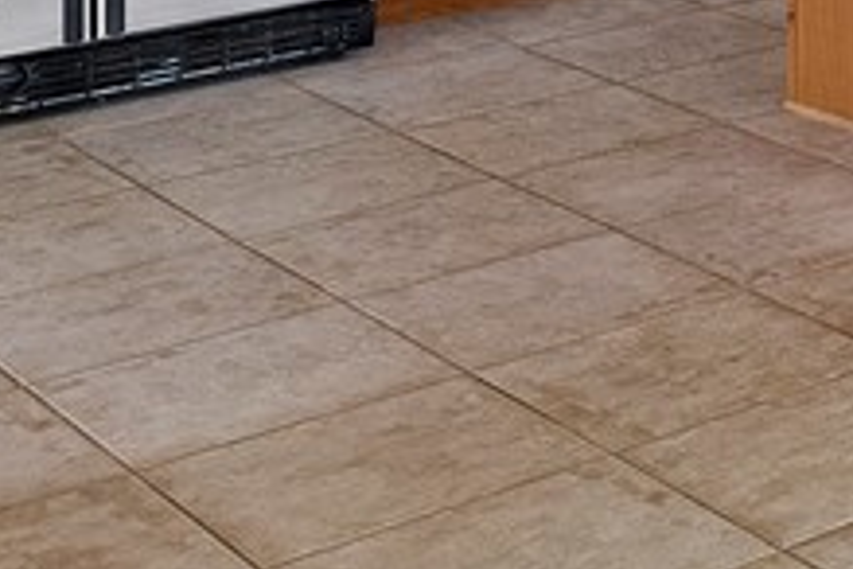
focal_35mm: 104
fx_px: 2464
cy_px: -624
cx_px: 1724
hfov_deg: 15.5
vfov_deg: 11.6
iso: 800
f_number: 8
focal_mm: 21
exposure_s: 1/1.67
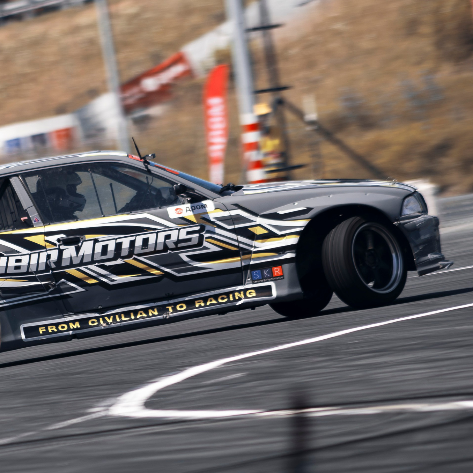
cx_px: 53
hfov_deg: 3.3
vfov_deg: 3.3
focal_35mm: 534
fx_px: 8255
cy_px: 234
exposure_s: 1/125
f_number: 8
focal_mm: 200
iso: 100
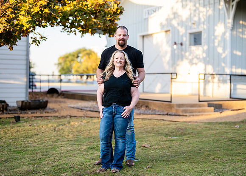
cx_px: 132
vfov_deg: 24.4
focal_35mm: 58
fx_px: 406
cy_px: 87
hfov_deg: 33.7
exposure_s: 1/500
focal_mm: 50
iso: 100
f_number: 1.4
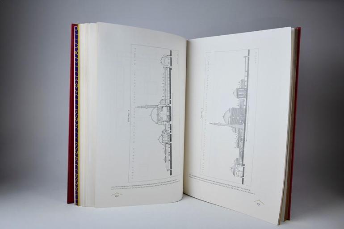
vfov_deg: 41.1
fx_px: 306
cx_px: 172
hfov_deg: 58.7
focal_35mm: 32
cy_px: 114
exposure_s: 1/200
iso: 250
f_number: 7.1
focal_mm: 32
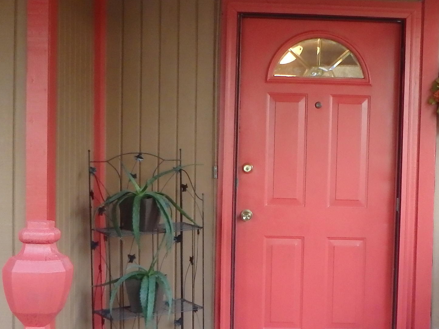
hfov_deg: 32.8
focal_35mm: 58
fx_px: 736
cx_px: 310
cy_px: 194
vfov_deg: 25.2
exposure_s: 1/30
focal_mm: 5
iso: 640
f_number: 3.9
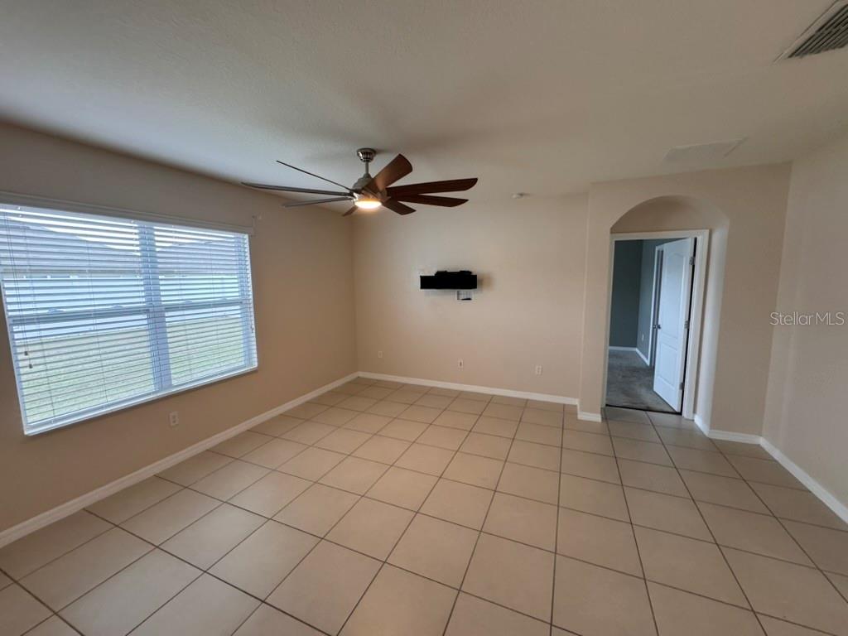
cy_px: 318
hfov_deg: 102.1
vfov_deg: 85.7
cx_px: 424
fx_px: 343
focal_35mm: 14
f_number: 2.2
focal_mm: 2.22
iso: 320
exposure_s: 1/120
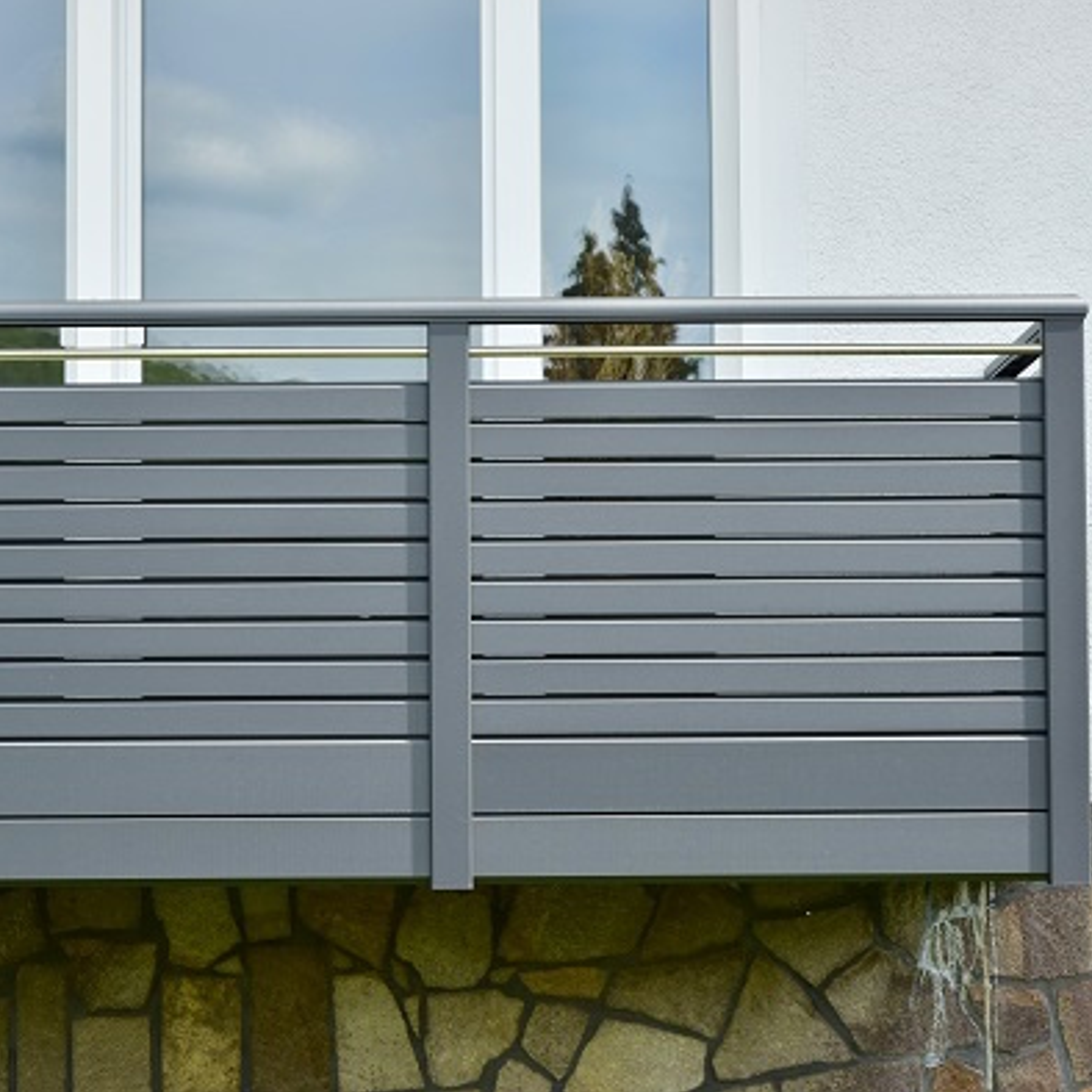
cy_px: 540
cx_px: 535
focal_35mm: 97
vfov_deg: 17.9
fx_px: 3462
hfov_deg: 17.9
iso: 400
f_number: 13
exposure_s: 1/200
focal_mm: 75
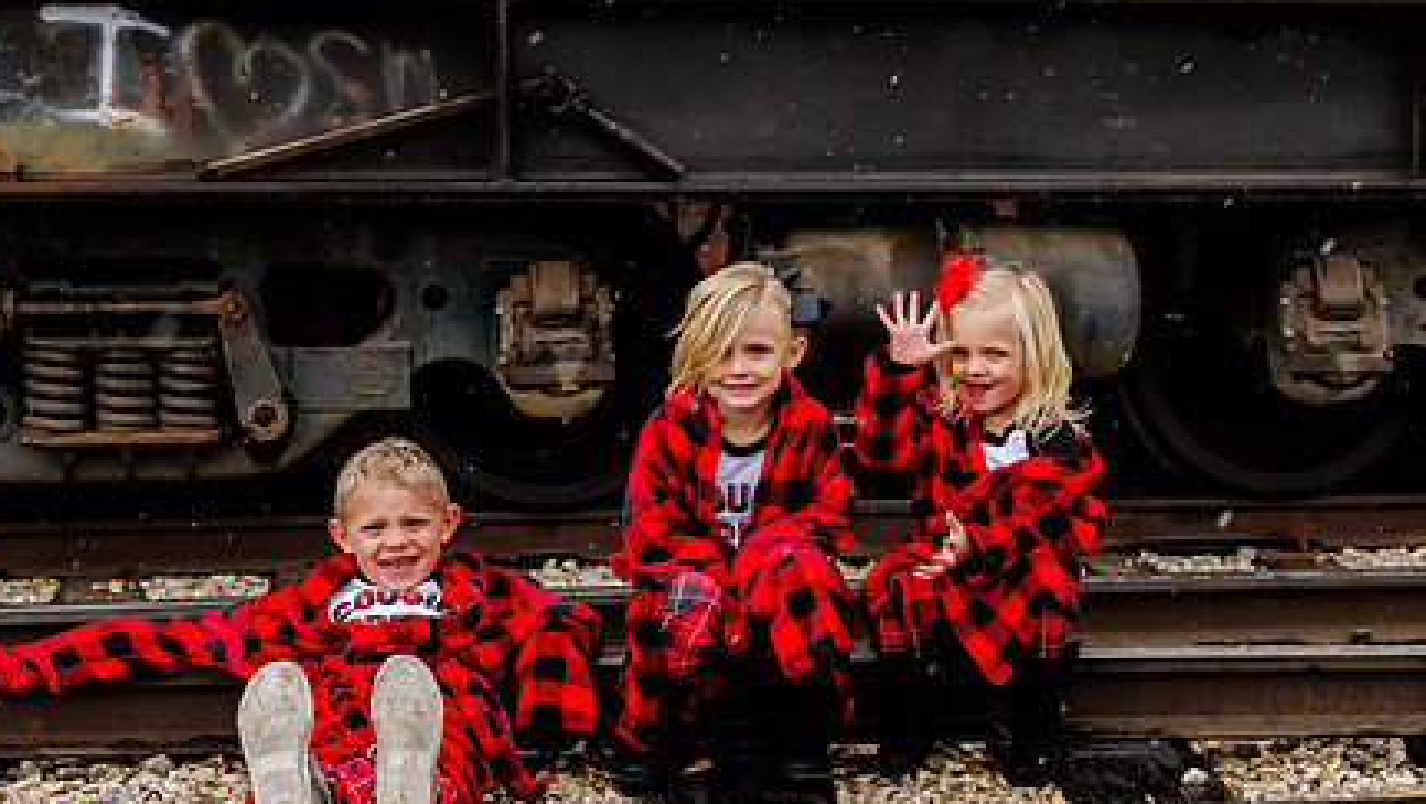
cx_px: 779
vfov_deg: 16.1
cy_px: 361
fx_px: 2837
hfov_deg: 28.2
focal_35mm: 75
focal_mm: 38
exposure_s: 1/400
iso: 800
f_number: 7.1
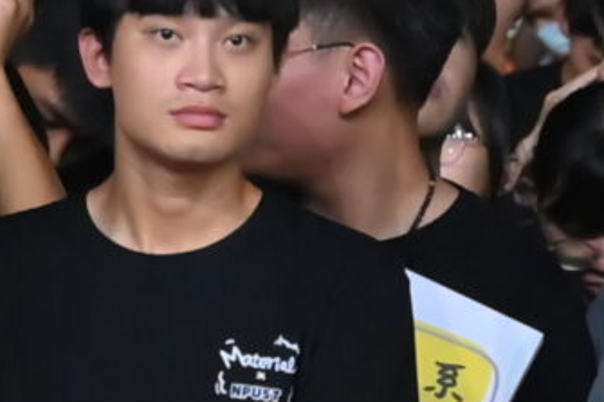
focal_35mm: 802
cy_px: 468
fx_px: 13449
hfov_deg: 2.6
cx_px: -40
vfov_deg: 1.7
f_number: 4
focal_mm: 70
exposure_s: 1/80
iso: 2200
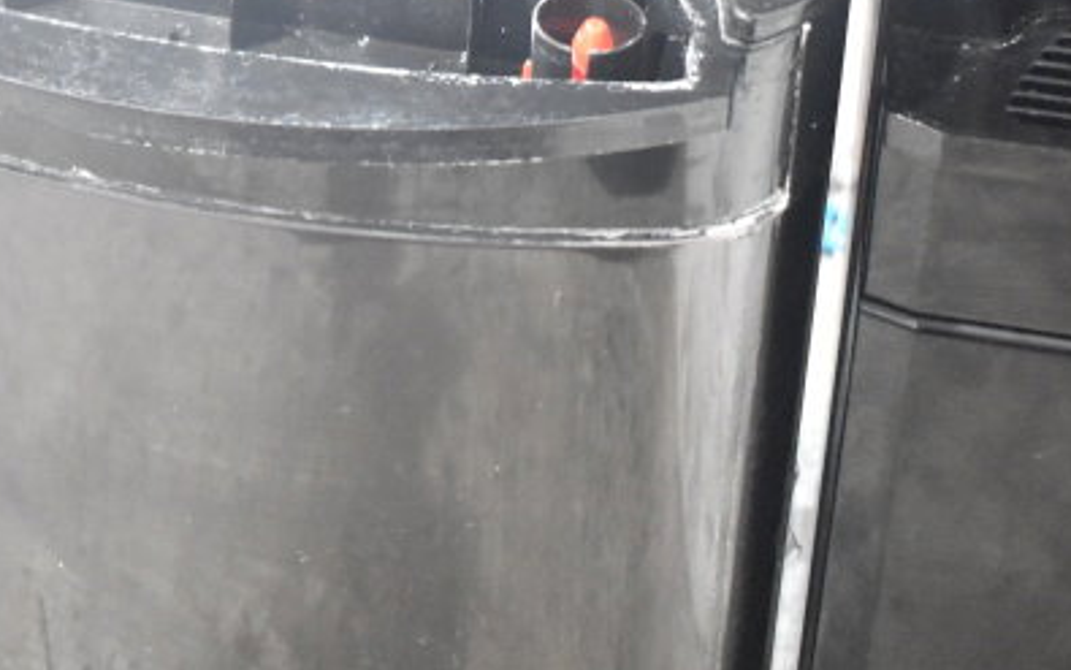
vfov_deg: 14.0
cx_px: 285
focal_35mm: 85
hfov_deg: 24.1
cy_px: -449
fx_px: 2481
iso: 6400
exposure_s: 1/60
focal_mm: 24
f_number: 4
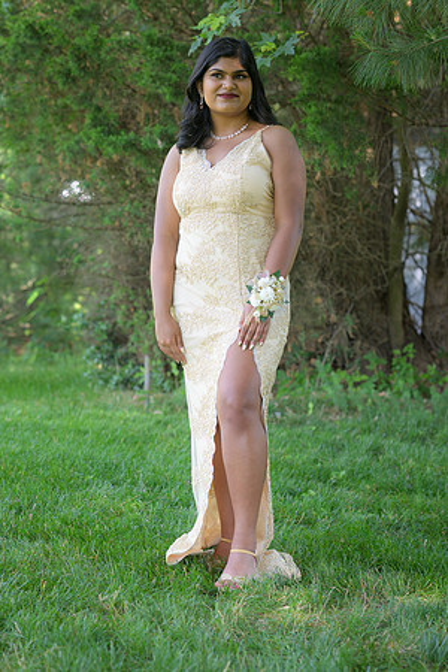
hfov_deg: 16.1
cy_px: 336
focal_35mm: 85
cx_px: 224
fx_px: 1587
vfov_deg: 23.9
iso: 400
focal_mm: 85
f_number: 3.5
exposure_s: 1/200
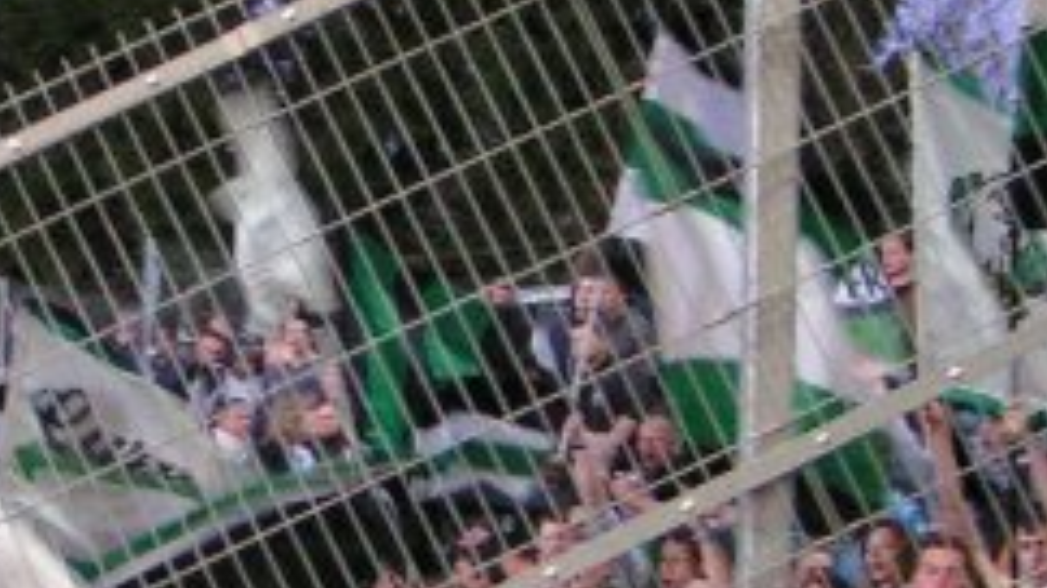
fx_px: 3803
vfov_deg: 8.8
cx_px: 39
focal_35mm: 137
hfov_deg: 15.4
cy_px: 268
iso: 200
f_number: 2.8
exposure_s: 1/20
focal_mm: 5.8
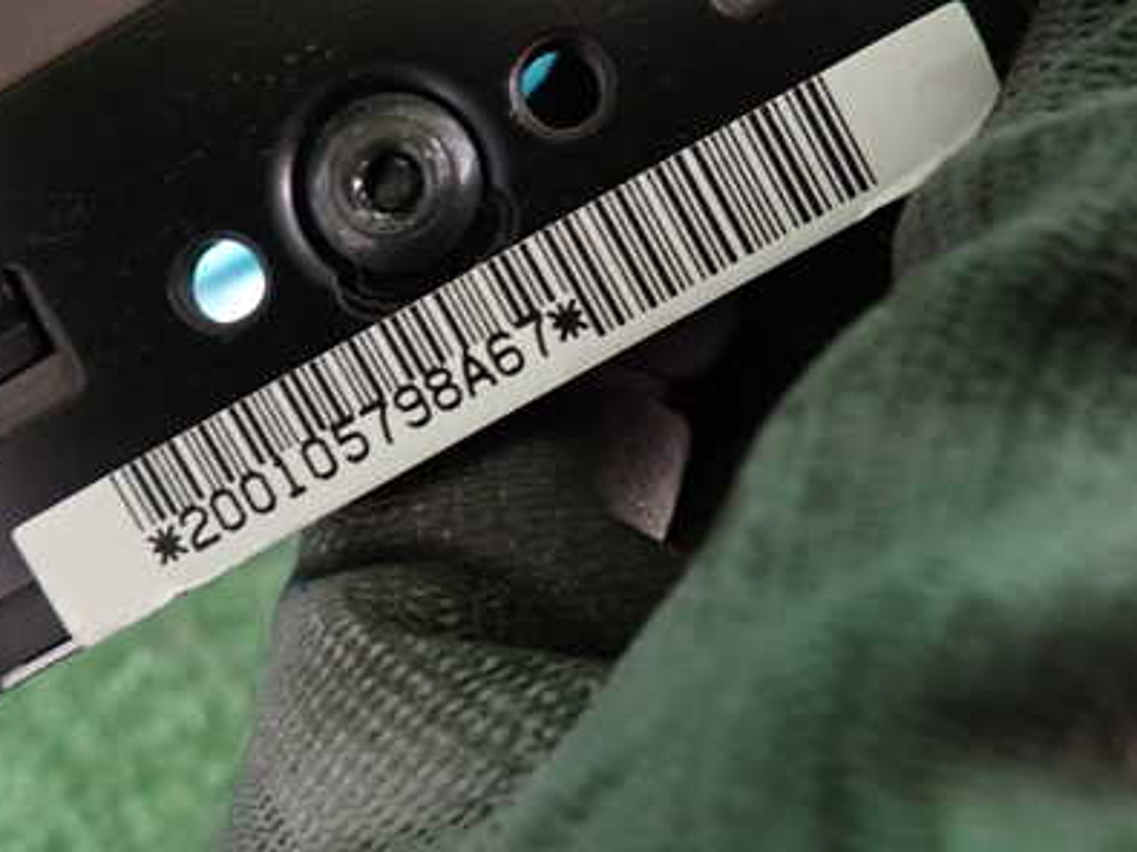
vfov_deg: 37.7
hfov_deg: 48.7
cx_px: 452
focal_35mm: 38
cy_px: 394
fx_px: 1248
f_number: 2
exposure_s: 1/30
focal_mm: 4.5
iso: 250
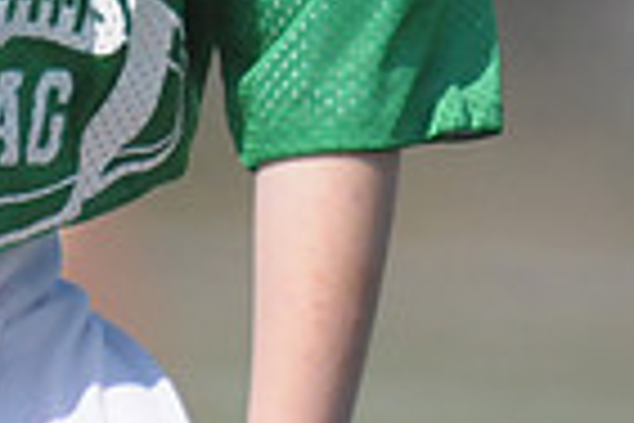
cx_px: 58
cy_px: -326
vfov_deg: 0.6
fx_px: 41330
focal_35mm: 2347
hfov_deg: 0.9
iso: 1600
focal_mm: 380
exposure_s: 1/8000
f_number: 4
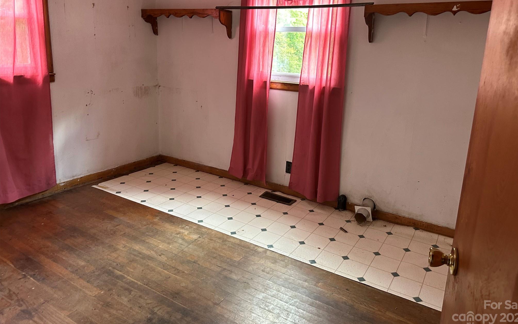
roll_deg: -2.3
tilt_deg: -13.0
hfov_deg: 70.4
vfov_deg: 47.3
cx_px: 264
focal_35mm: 26
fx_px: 367
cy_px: 131
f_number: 1.78
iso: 250
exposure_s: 1/60
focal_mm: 6.86
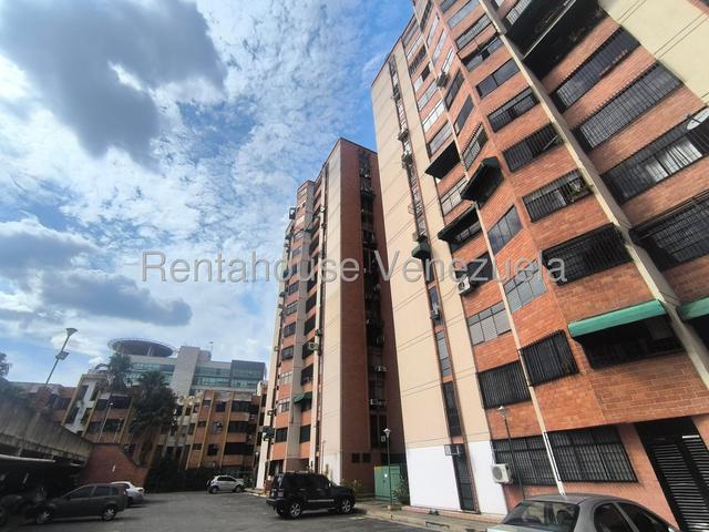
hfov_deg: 94.5
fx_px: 328
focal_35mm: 16
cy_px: 266
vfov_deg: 78.1
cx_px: 354
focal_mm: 1.65
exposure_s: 1/3944
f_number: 2.2
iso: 50
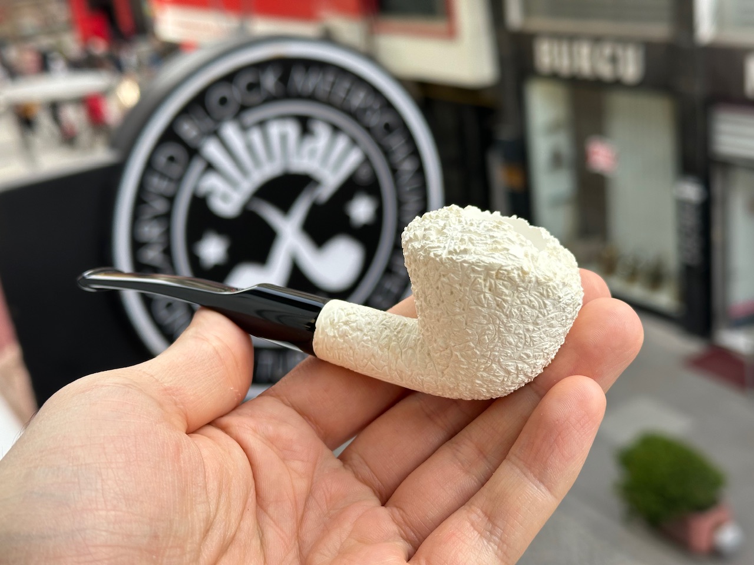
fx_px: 1046
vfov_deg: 30.3
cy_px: 282
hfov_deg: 39.7
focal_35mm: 48
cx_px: 377
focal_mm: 6.86
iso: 64
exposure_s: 1/513
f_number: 1.78
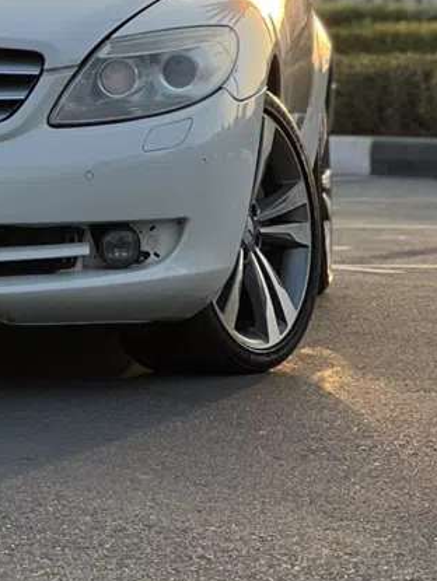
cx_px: -29
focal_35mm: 253
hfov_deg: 5.9
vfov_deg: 7.7
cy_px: -146
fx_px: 4252
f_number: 2.8
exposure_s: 1/172
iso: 32
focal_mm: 9
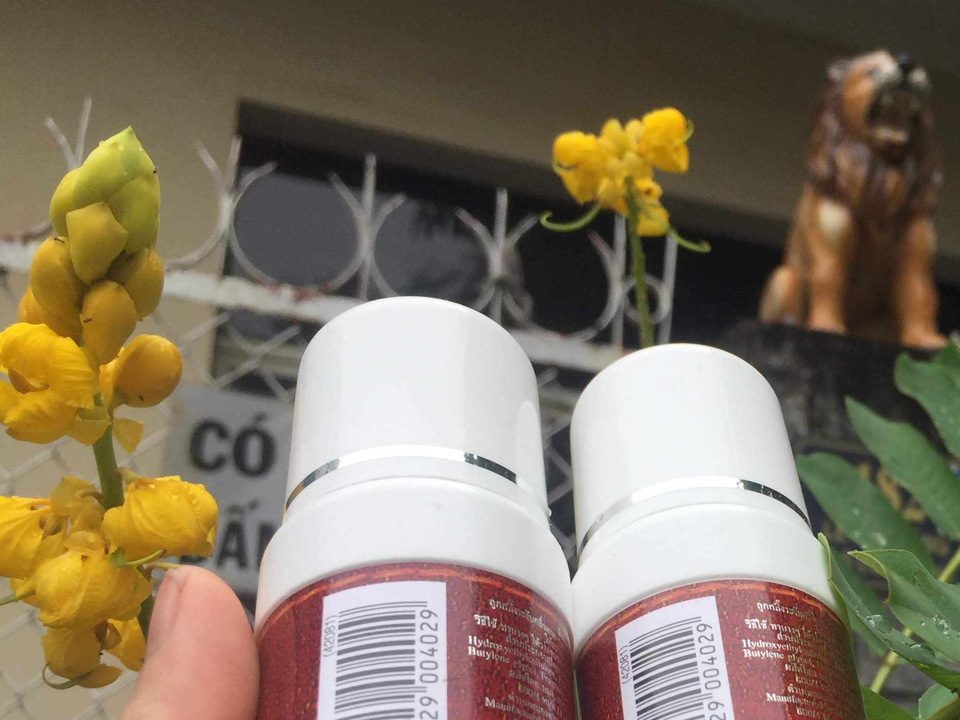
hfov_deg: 34.8
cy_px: 600
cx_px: 854
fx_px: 1442
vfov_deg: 27.3
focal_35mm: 52
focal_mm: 4.15
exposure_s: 1/1412
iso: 32
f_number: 2.2
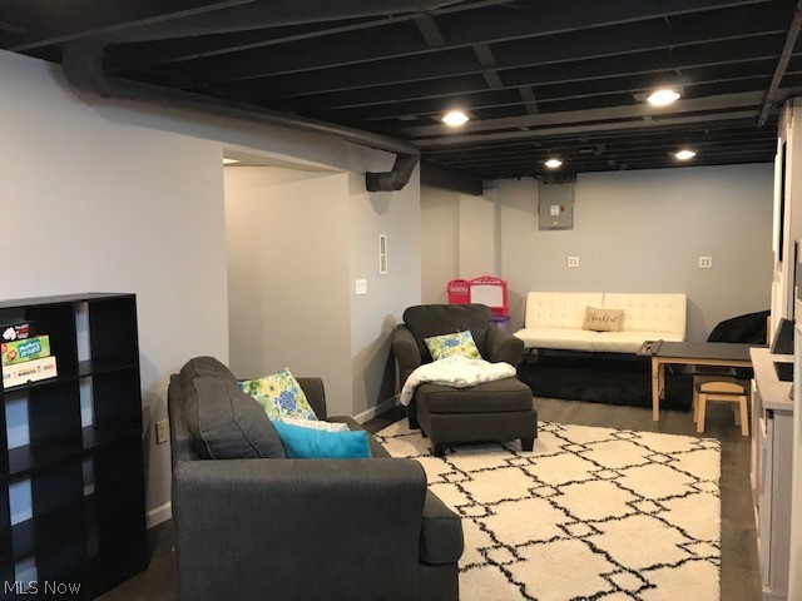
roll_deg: -1.0
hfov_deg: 63.4
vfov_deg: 49.7
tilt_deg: -4.0
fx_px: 649
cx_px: 401
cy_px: 300
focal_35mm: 28
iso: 80
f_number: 1.8
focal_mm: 3.99
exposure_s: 1/15
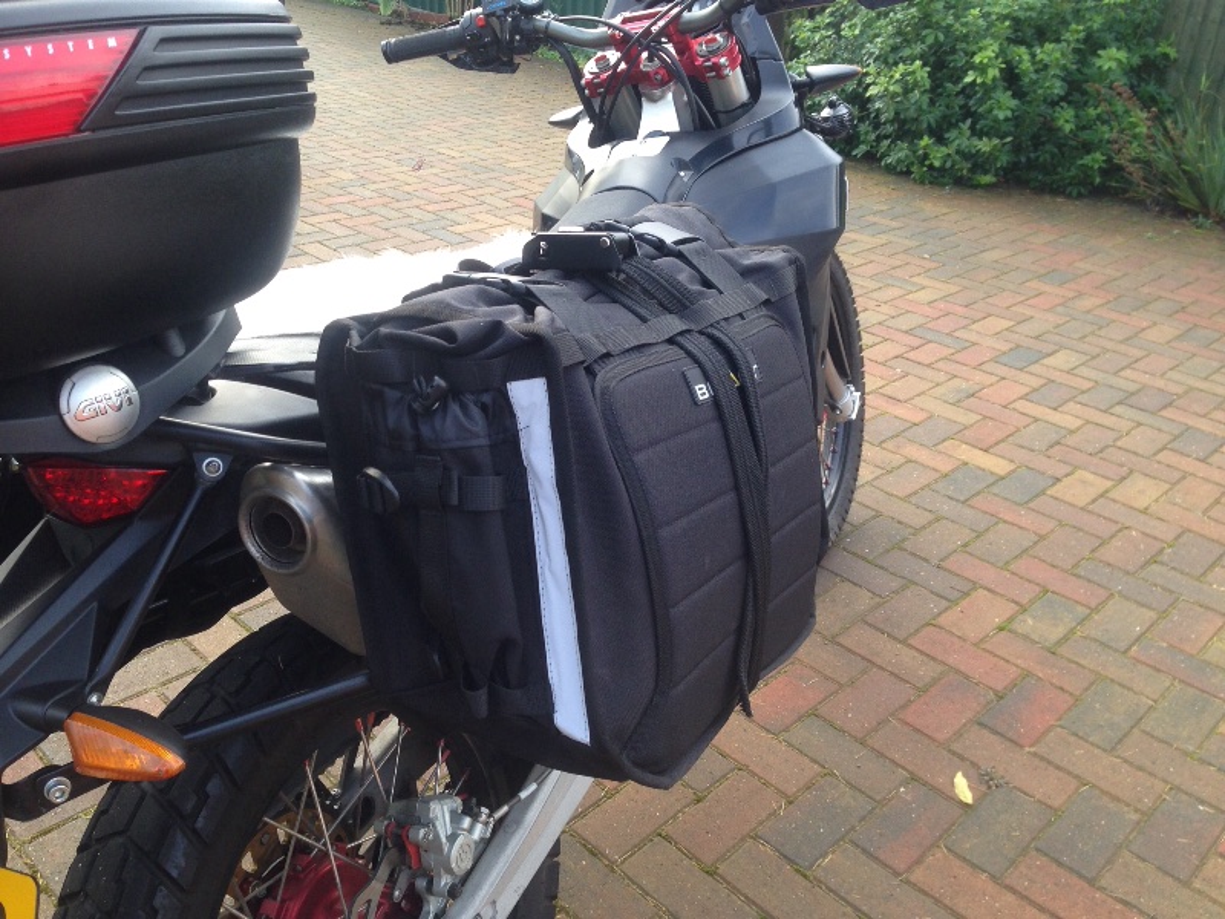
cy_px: 460
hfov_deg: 55.4
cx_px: 612
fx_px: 1168
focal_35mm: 33
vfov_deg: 42.9
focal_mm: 4.12
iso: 64
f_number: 2.4
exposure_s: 1/120
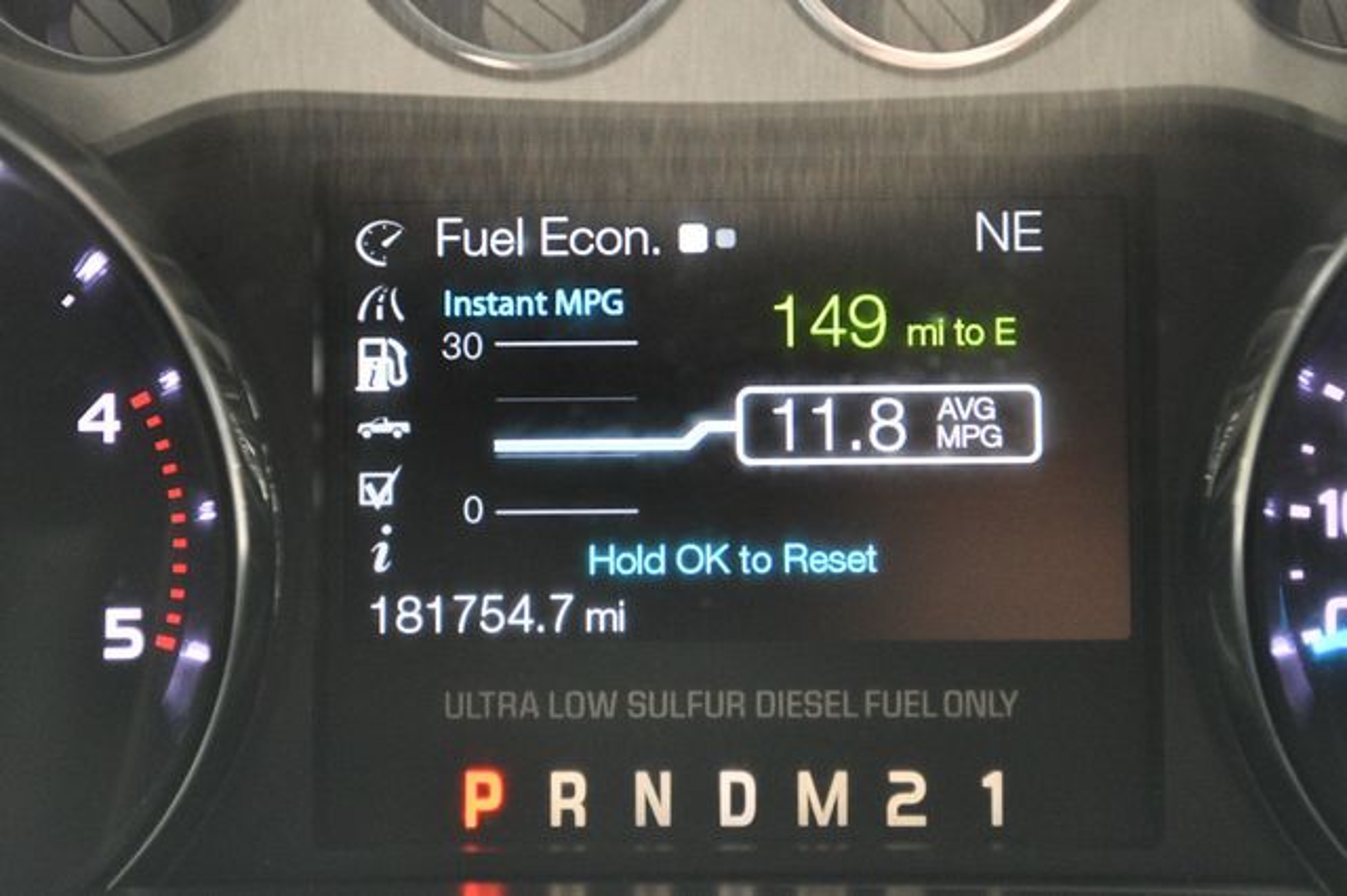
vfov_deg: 18.2
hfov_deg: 27.0
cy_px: 448
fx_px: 2805
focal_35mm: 75
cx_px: 674
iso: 2500
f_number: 5.6
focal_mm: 50
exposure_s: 1/125
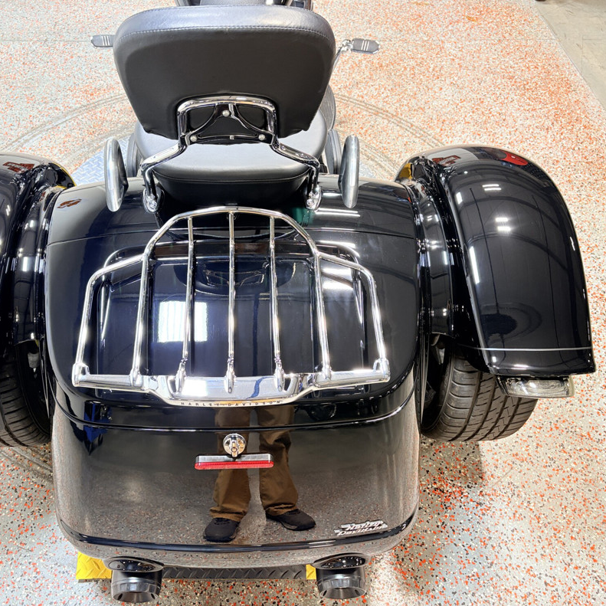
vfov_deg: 52.5
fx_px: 614
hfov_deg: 52.3
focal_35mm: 31
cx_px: 252
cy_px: 300
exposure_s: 1/60
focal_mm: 5.96
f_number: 1.6
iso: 80
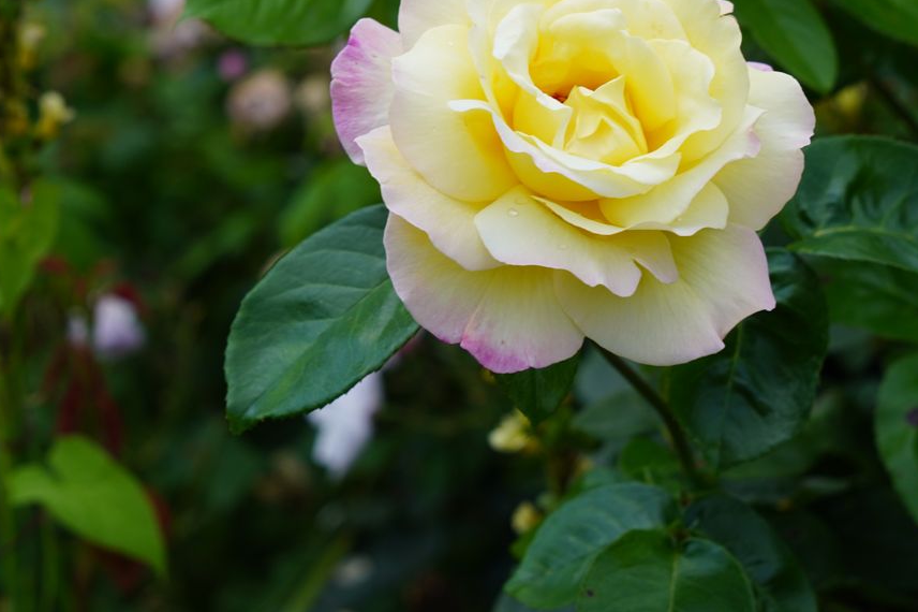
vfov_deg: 8.7
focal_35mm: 157
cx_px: 399
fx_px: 4002
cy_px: 213
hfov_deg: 13.1
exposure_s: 1/250
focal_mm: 70
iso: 100
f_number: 5
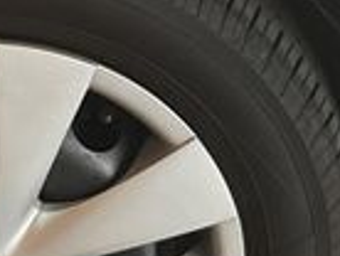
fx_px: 1653
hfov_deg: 11.7
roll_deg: -2.5
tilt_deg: -28.9
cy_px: 86
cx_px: 47
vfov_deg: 8.9
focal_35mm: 168
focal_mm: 3
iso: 100
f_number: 1.8
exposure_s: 1/50
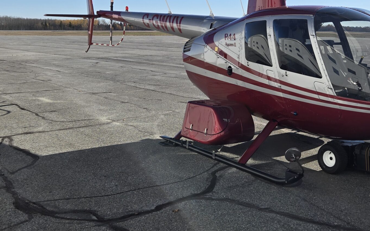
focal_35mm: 46
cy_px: 73
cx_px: 243
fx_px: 464
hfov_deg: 43.0
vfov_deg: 27.8
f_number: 1.8
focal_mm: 5.4
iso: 25
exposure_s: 1/2503
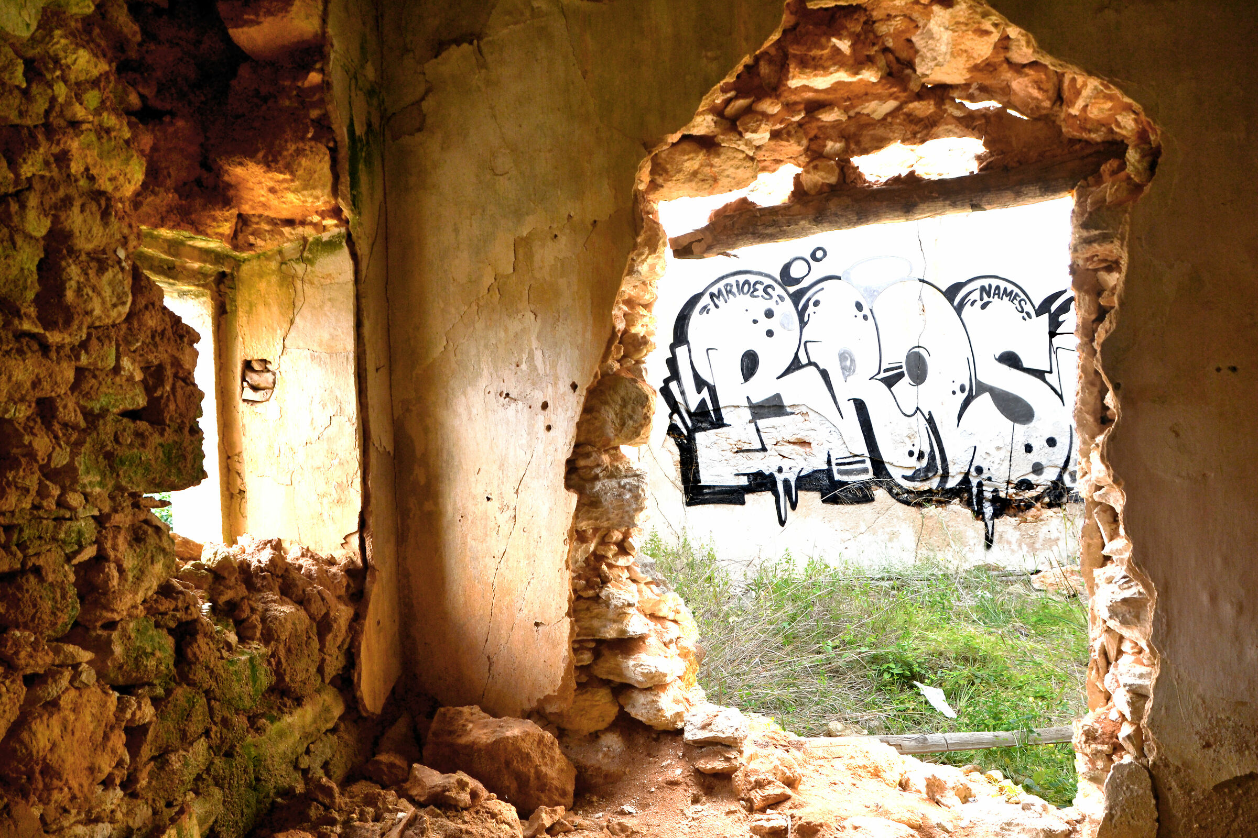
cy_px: 419
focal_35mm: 105
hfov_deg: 19.5
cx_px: 629
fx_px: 3669
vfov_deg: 13.0
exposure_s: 1/125
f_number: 5.6
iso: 250
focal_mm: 70
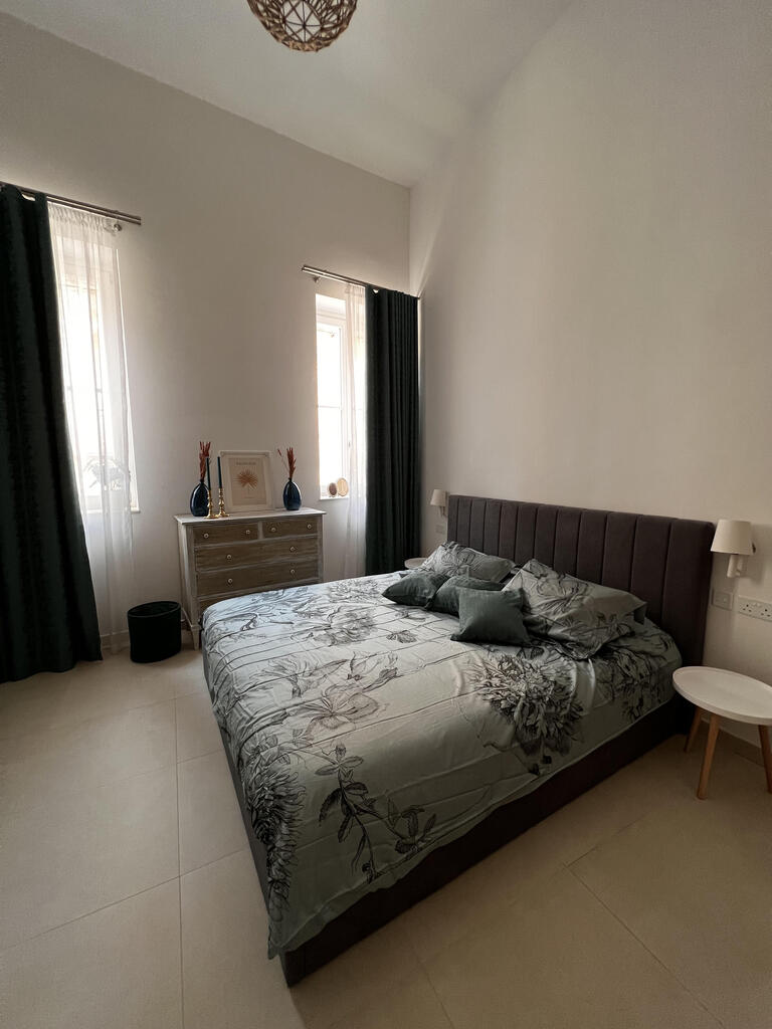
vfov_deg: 106.2
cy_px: 514
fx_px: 387
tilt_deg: -6.9
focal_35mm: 13
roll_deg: +0.2
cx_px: 386
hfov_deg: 89.9
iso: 200
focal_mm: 1.57
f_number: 1.8
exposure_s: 1/99
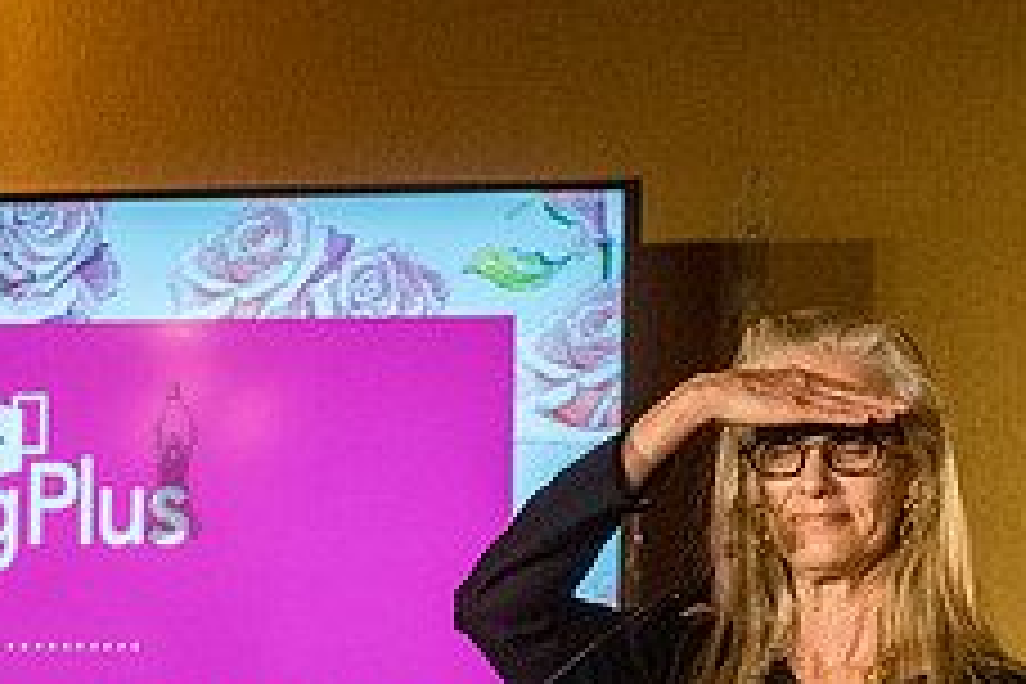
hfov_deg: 5.5
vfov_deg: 3.6
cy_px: 677
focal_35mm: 377
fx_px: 10744
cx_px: 752
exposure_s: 1/400
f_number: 4
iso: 8000
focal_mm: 145
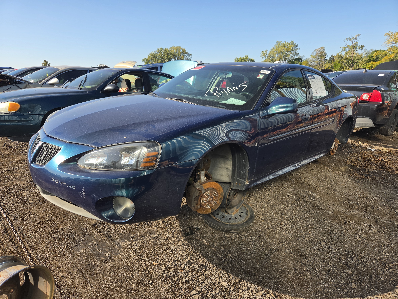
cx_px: 199
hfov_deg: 73.9
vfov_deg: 58.9
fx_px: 264
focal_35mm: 23
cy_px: 150
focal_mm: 5.4
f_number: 1.8
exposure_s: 1/2404
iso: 80
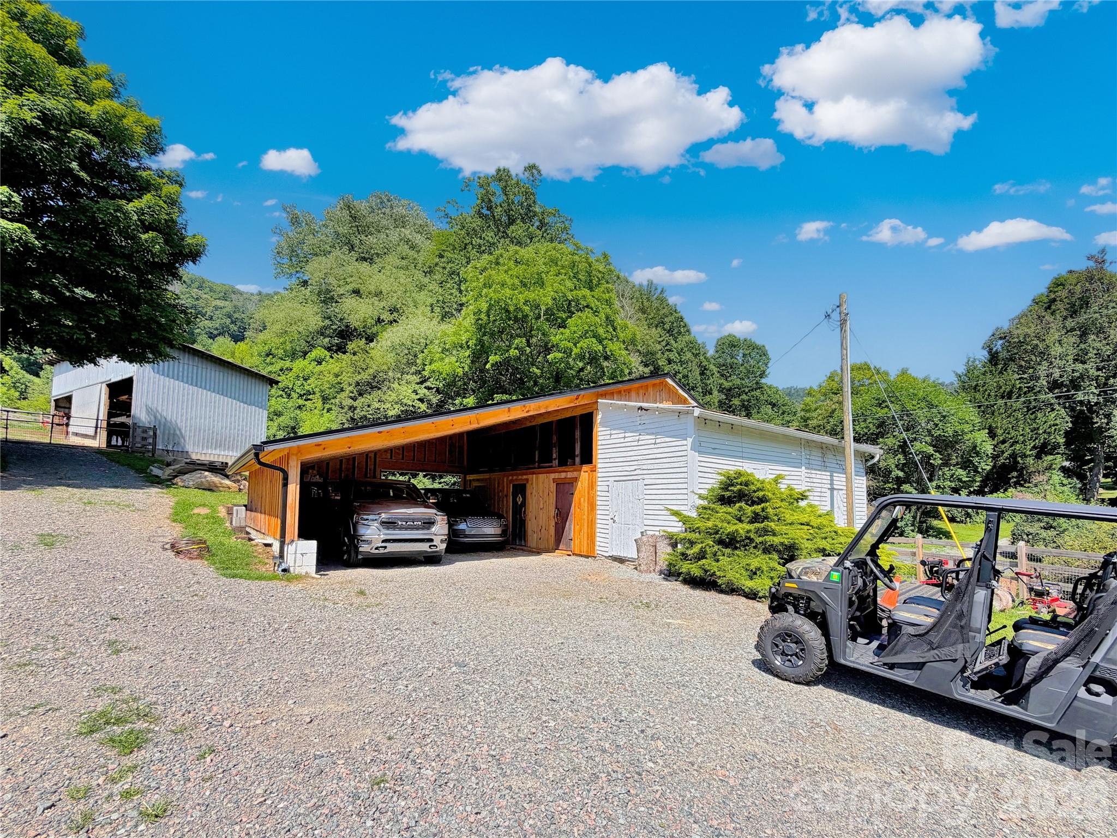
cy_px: 419
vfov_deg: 85.7
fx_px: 452
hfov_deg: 102.1
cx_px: 558
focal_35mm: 14
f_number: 2.2
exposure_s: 1/770
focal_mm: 2.22
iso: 32
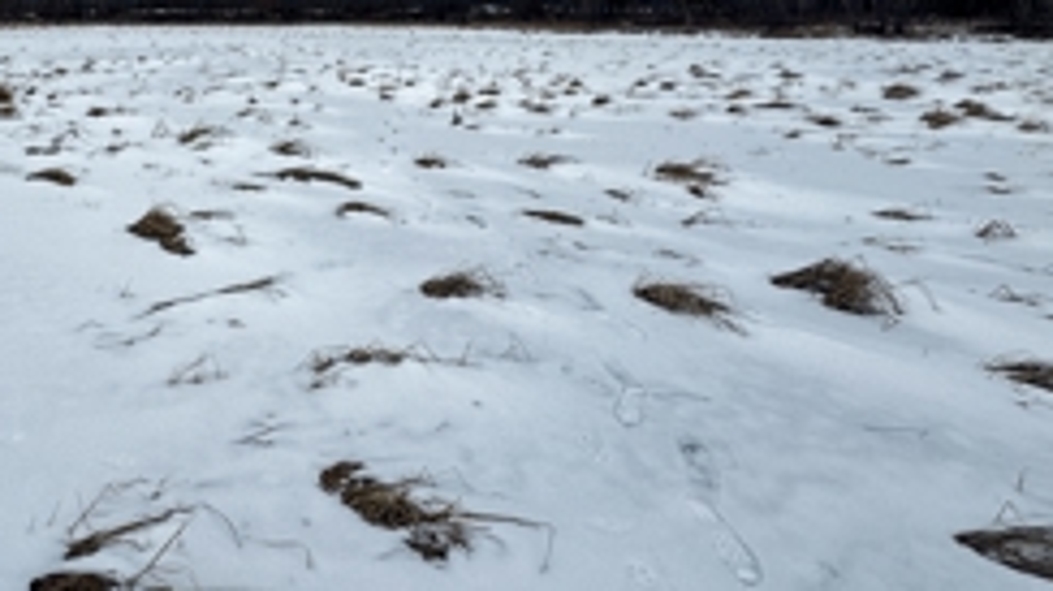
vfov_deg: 41.3
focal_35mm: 25
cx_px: 281
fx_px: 698
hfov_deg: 69.8
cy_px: 30
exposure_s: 1/518
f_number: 2.2
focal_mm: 2.22
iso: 40
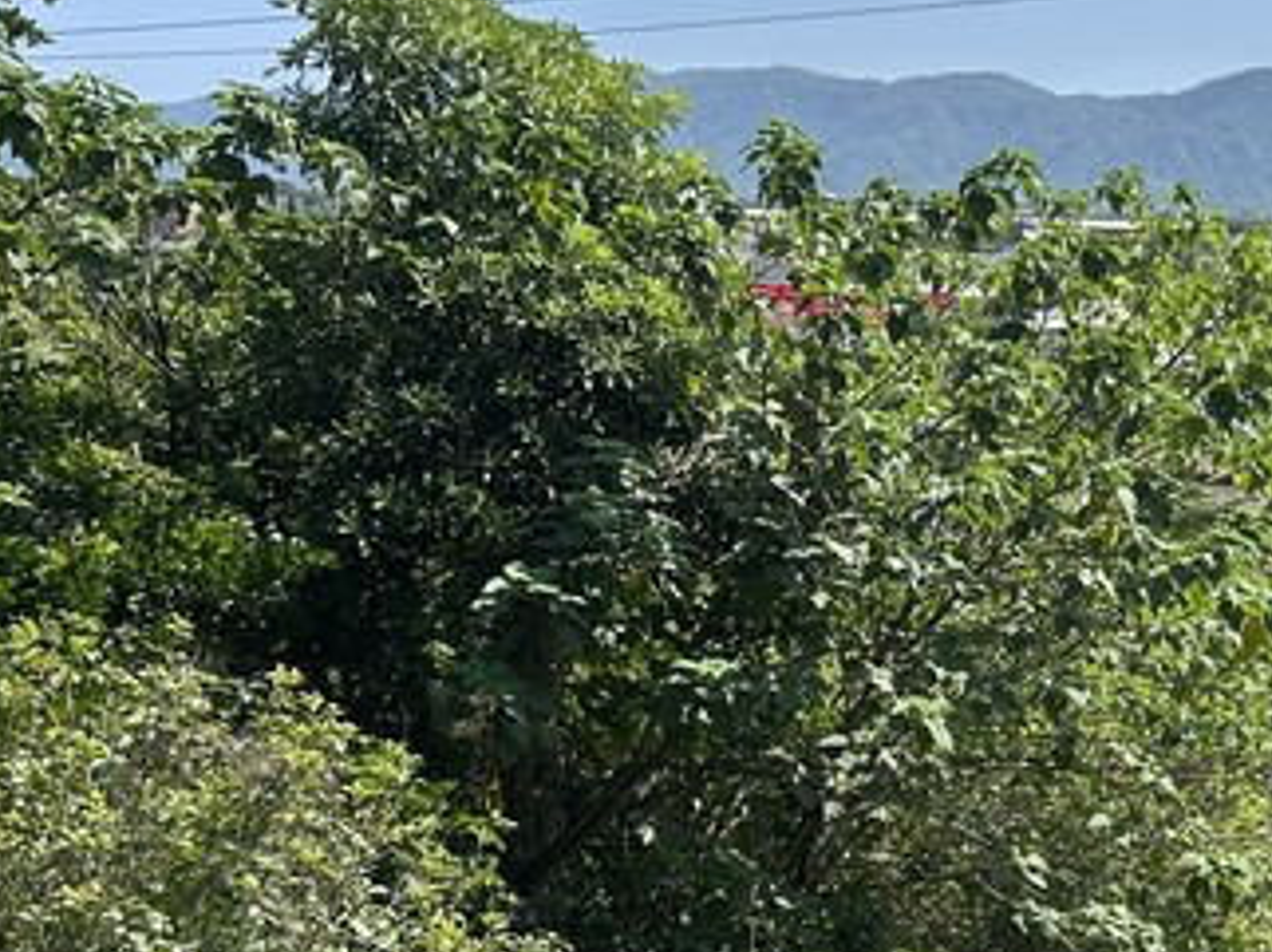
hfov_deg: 27.8
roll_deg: -1.8
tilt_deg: -9.5
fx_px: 2313
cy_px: 650
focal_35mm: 63
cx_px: 1426
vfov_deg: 23.1
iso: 50
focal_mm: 5.7
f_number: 1.5
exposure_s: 1/3968
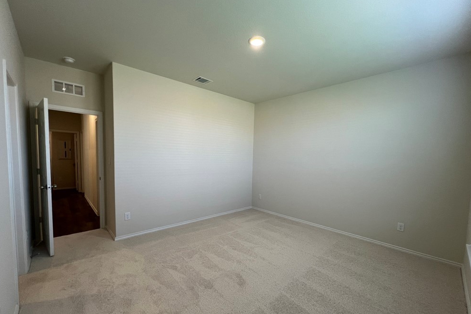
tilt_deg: -4.9
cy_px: 171
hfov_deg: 104.2
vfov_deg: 81.0
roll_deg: -1.2
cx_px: 241
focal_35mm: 14
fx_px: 183
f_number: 1.8
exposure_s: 1/120
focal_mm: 1.57
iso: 125
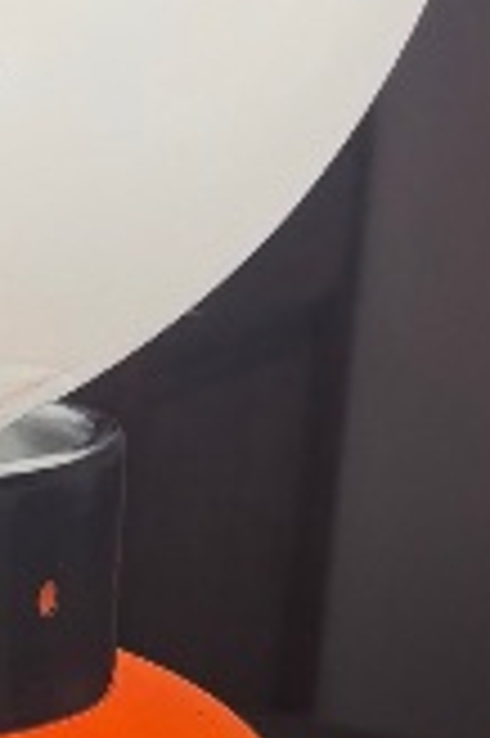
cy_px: 1462
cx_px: -369
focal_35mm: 198
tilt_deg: -22.4
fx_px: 4051
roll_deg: -3.1
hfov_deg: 6.8
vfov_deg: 9.7
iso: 50
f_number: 1.6
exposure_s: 1/299
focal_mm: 5.96
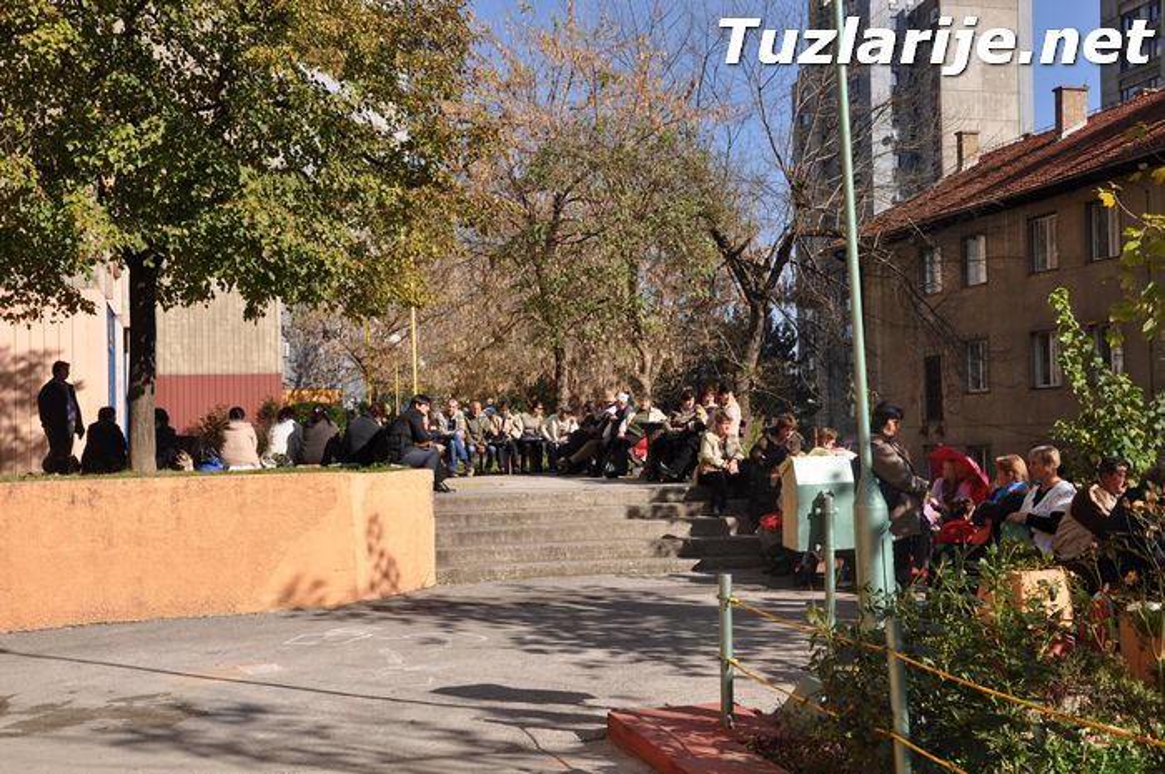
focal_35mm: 42
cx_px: 582
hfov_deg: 46.4
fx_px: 1358
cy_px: 387
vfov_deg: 31.8
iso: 200
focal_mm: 28
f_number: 9.5
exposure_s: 1/350
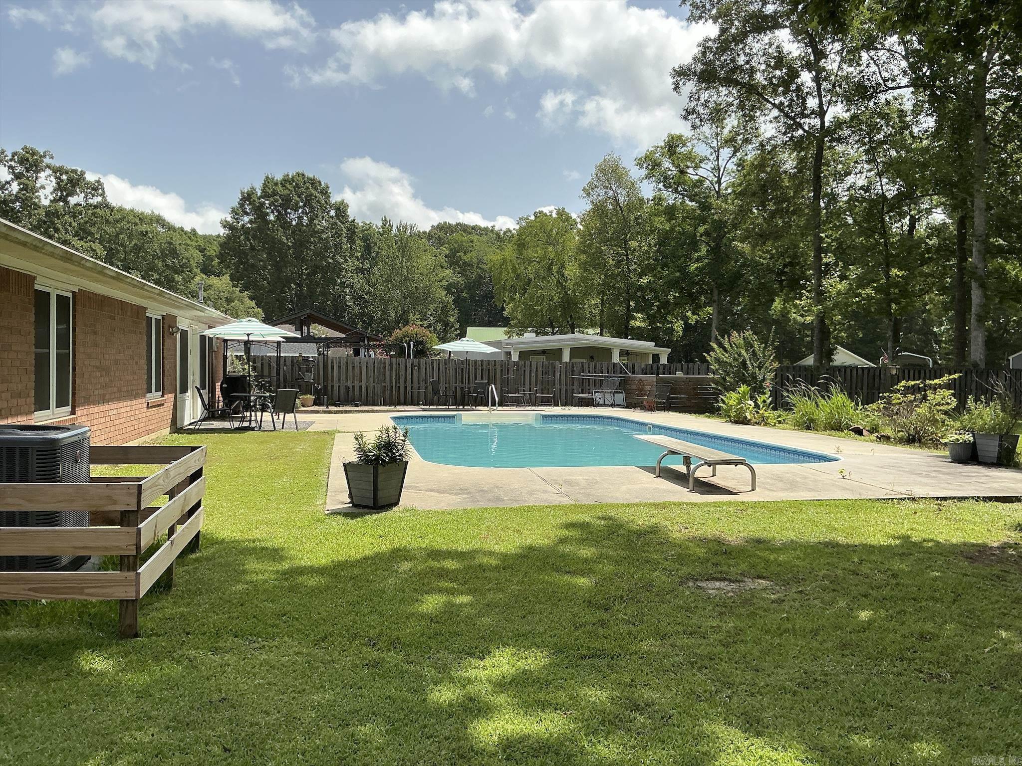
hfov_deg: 63.4
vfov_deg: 49.7
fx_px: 827
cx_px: 511
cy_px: 383
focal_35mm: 28
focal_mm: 3
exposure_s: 1/1730
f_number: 1.8
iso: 25
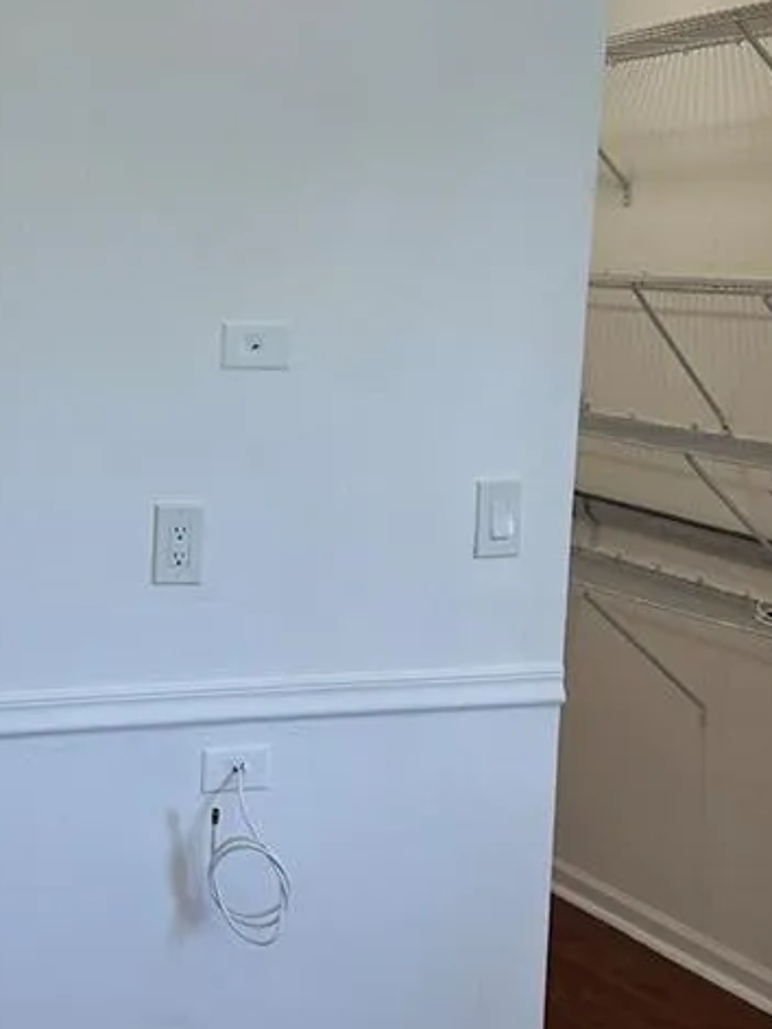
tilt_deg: -10.3
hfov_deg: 23.2
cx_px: 41
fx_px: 1814
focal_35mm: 61
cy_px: 562
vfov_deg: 31.7
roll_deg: -1.8
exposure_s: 1/146
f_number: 1.78
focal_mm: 6.86
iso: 64
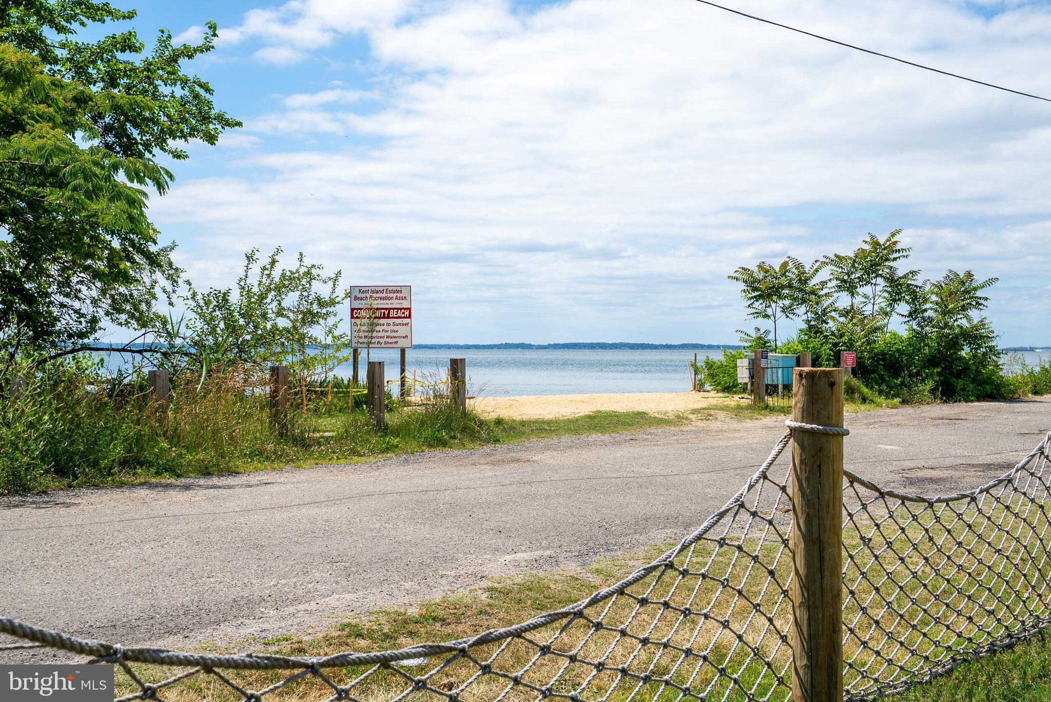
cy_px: 351
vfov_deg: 29.9
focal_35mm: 45
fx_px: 1314
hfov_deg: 43.6
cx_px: 526
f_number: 10
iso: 80
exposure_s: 1/200
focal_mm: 45
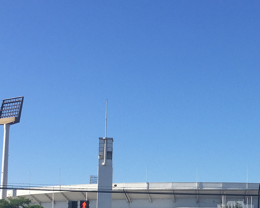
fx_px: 539
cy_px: 184
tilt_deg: +6.2
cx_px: 219
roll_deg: -1.1
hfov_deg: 26.5
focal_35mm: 70
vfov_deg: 21.4
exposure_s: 1/1883
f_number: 2.2
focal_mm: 4.15
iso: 32
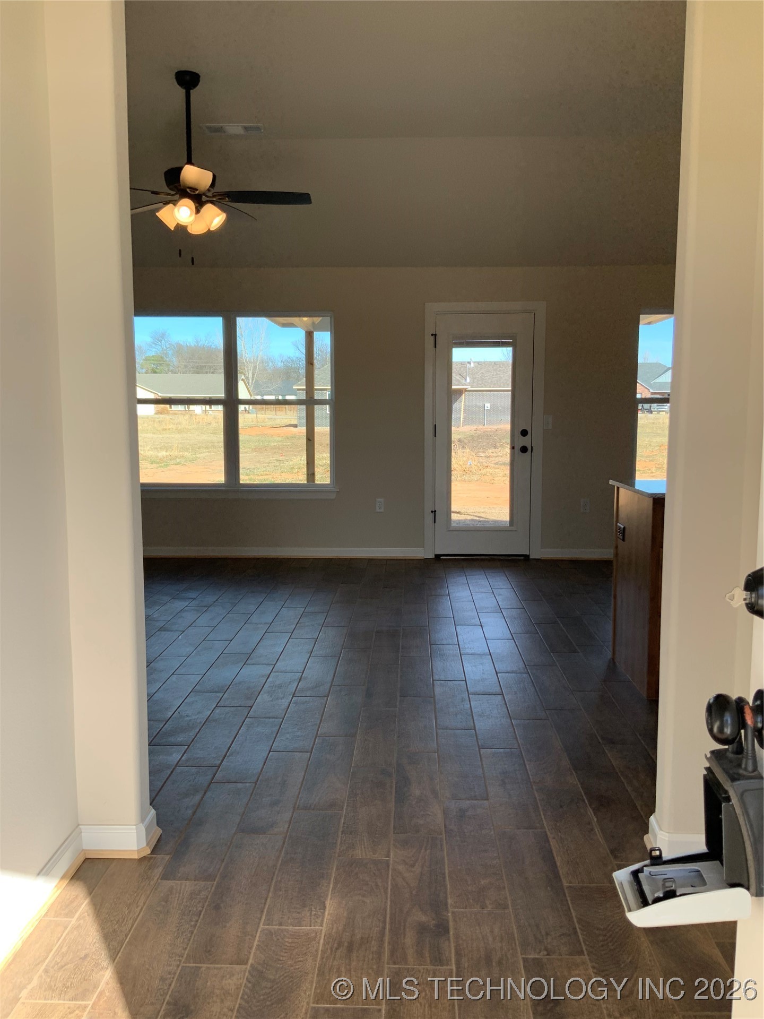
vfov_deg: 61.7
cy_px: 510
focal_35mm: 29
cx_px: 382
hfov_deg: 48.2
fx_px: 853
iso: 16
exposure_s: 1/184
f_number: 1.8
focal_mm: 3
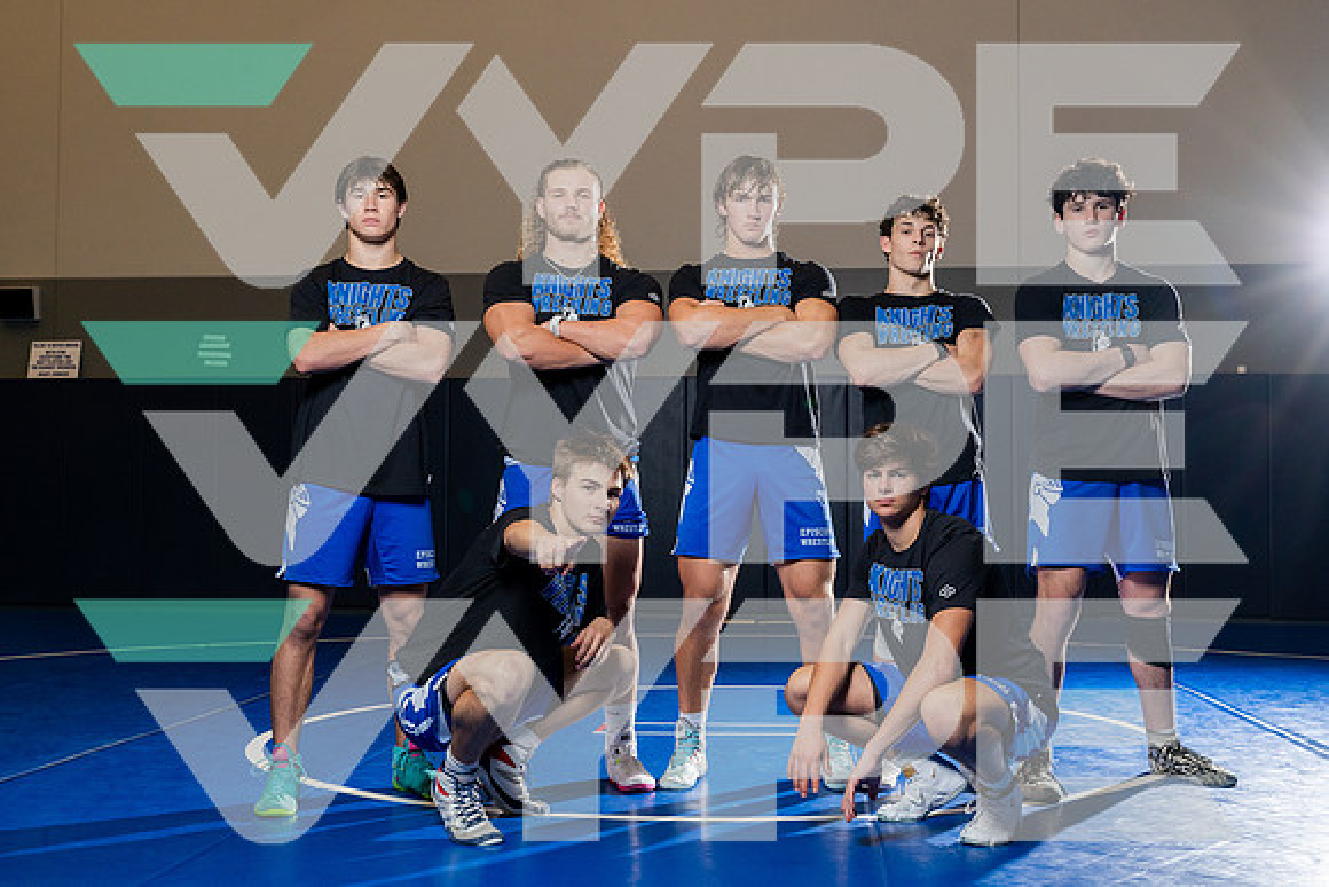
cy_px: 444
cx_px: 664
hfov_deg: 48.5
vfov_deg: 33.4
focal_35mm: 40
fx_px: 1476
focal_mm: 39
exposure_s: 1/250
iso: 1250
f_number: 8
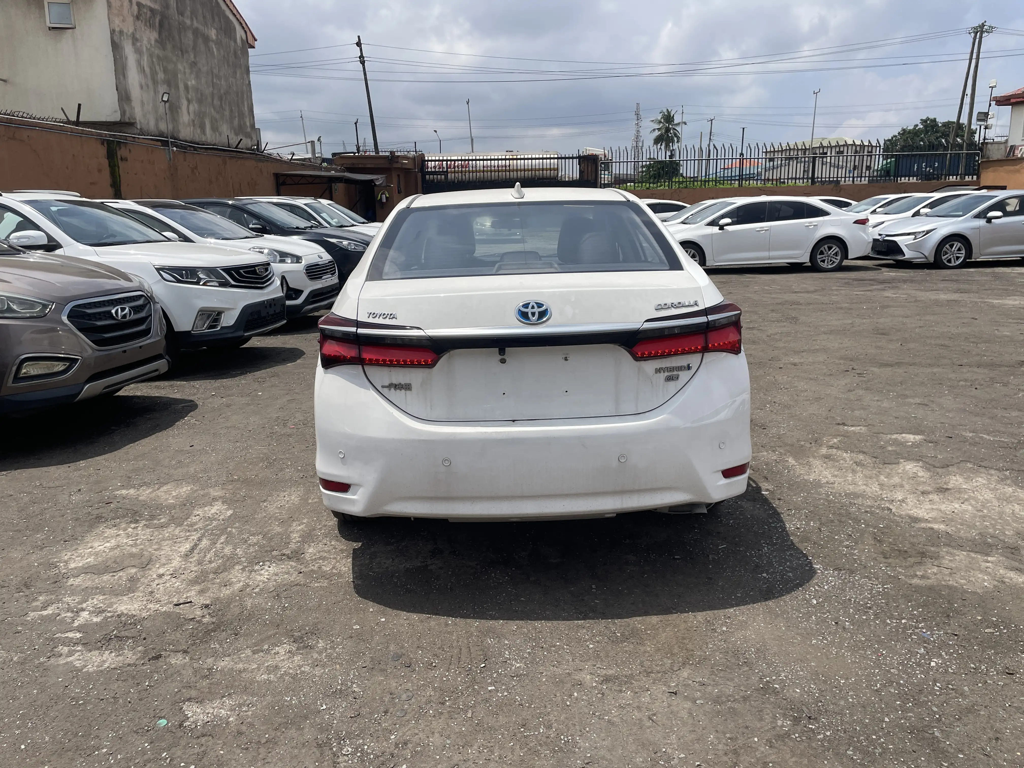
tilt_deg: -12.6
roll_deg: +2.4
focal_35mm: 26
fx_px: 769
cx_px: 512
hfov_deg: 67.3
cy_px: 384
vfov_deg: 53.1
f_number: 1.6
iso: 32
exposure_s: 1/6135
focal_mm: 4.2
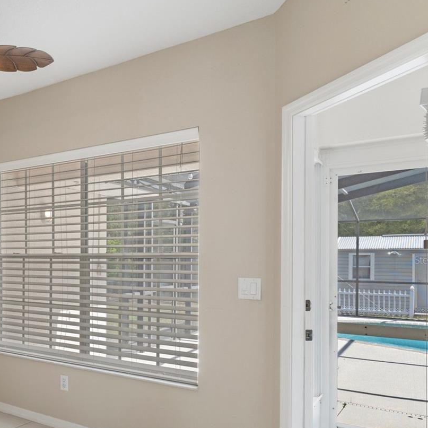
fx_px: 459
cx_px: 37
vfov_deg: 49.6
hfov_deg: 45.0
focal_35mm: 33
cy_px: 260
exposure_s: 1/8
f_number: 8
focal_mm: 13
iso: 320
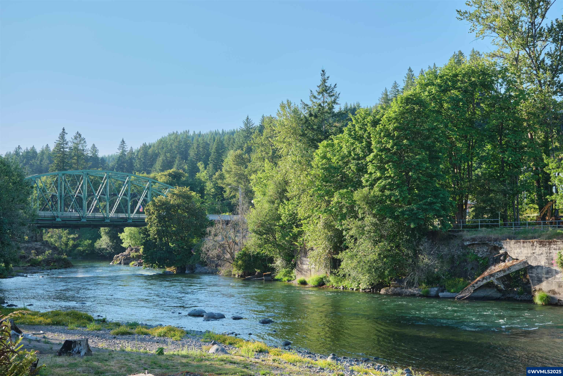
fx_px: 610
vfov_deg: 34.2
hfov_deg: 49.6
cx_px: 282
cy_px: 188
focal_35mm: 39
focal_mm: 26
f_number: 5
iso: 125
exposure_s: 1/160
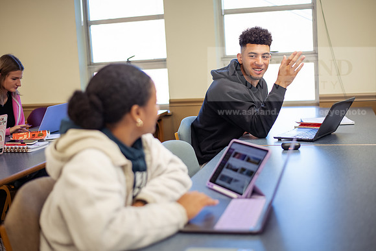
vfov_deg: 27.0
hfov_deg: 39.6
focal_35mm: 50
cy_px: 126
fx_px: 522
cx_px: 188
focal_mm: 50
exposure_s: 1/200
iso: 800
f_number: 2
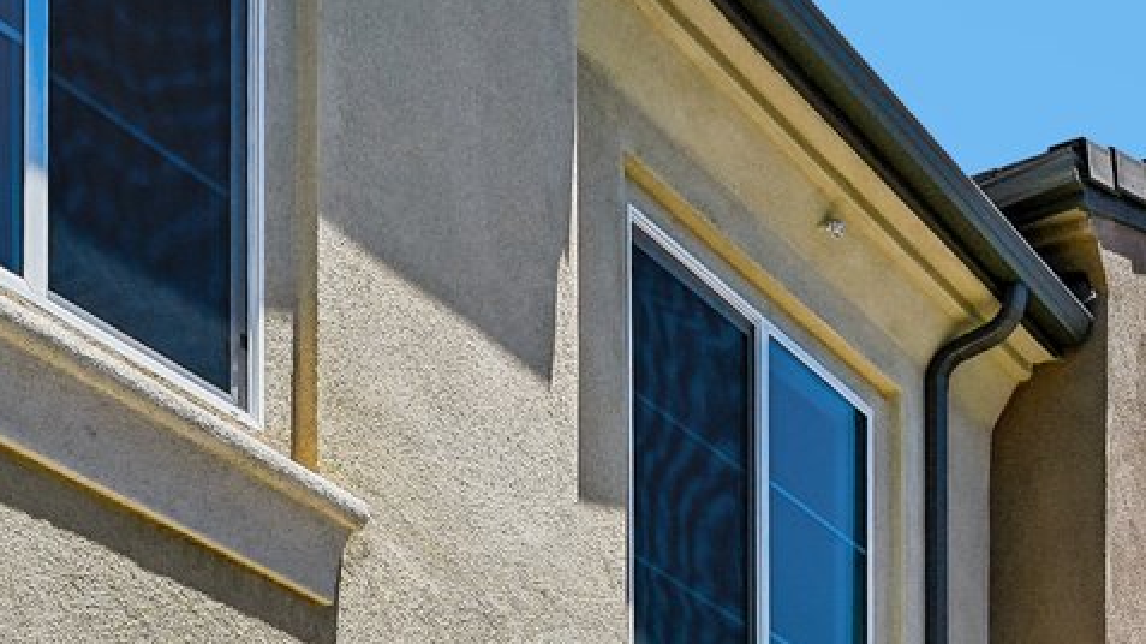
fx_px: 2201
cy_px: 1438
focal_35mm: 72
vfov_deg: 13.3
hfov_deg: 28.9
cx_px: 807
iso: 125
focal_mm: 16.1
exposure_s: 1/1000
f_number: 8
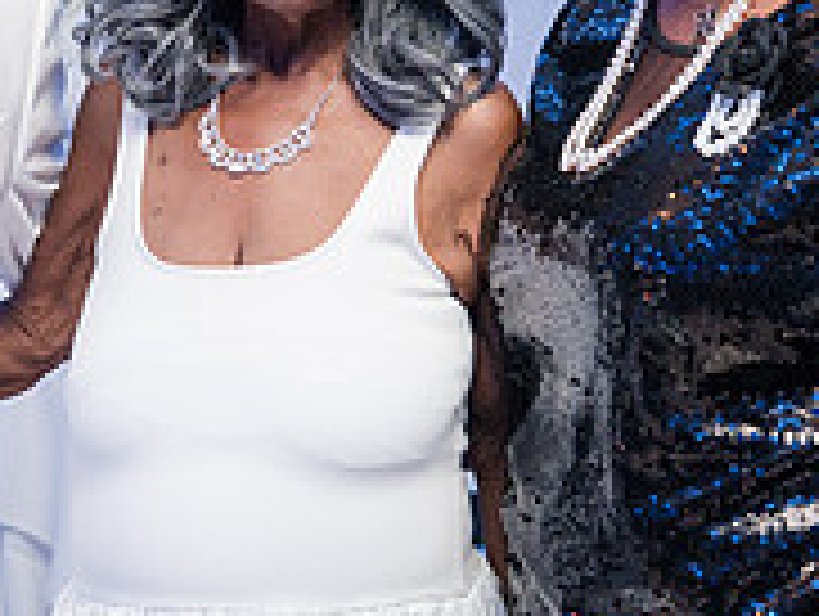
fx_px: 2535
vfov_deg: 13.8
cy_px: 106
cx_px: 284
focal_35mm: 107
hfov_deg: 18.3
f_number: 4
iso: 3200
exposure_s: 1/250
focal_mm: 35
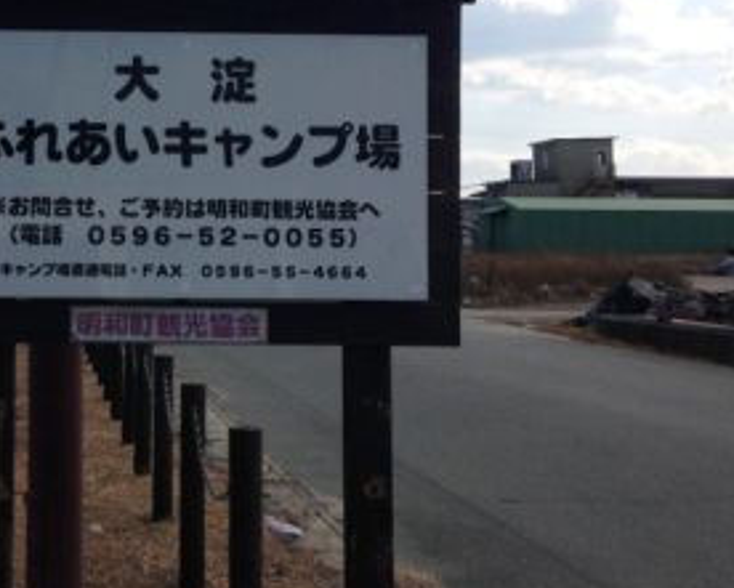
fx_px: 1521
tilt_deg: +2.7
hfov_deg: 26.6
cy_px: 157
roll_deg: -0.7
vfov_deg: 21.7
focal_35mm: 70
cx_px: 133
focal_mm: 4.12
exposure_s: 1/2463
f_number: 2.4
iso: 50
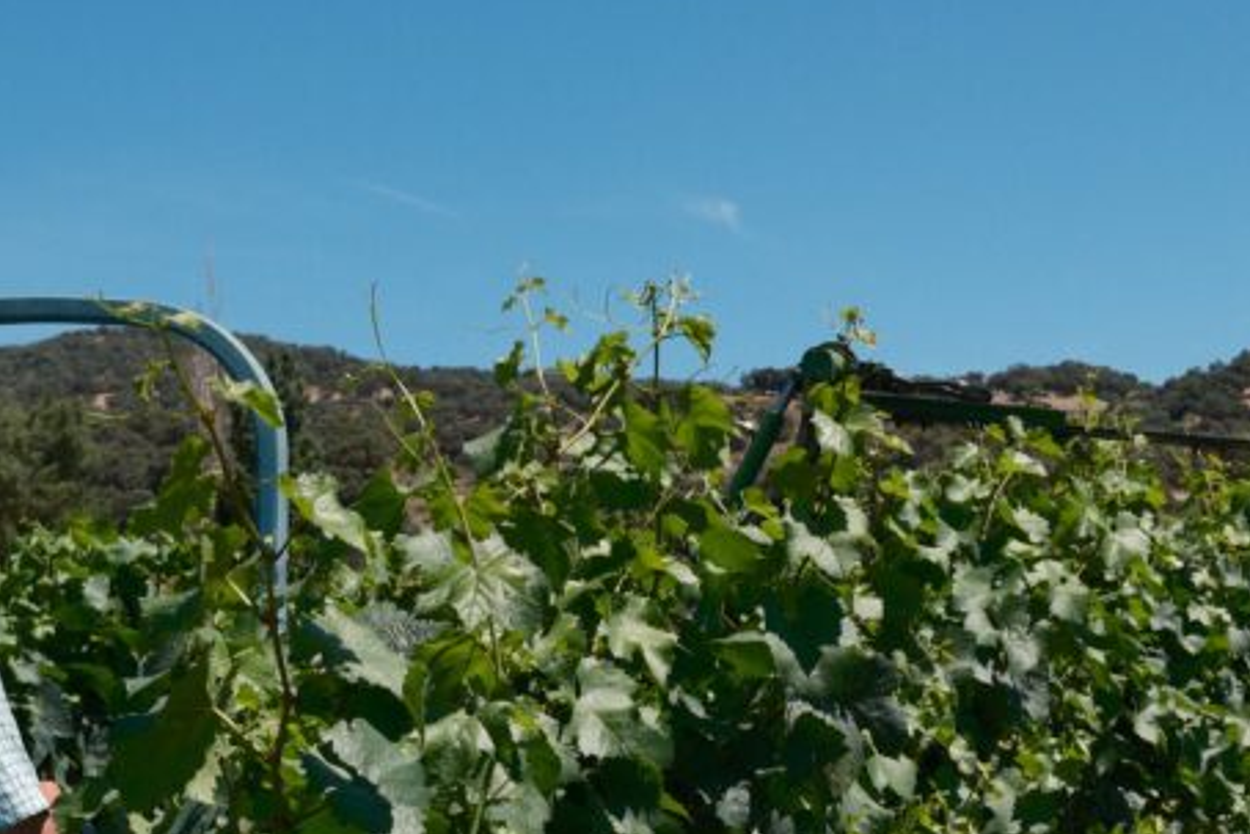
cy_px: 469
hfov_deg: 25.5
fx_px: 2744
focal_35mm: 79
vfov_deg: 17.3
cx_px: 876
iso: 1250
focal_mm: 23
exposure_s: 1/5000
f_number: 6.4
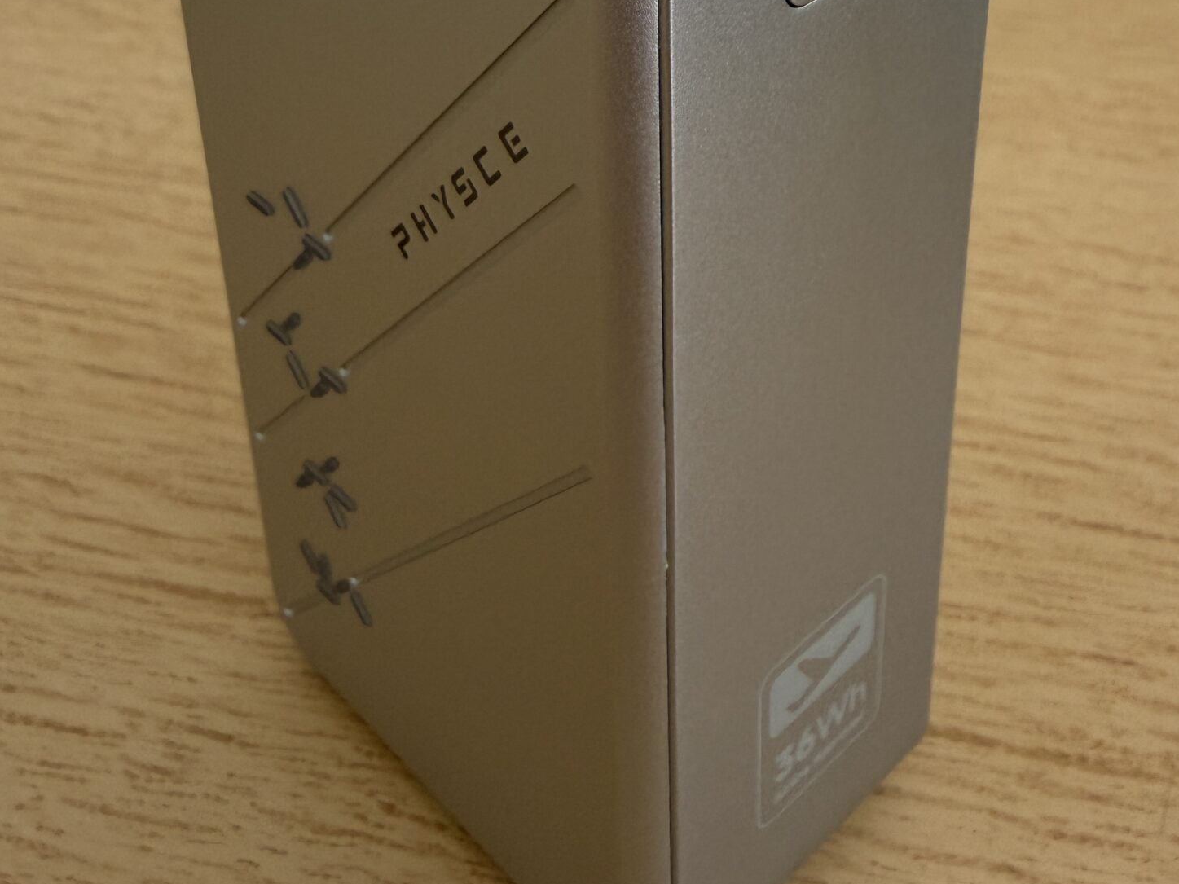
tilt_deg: -22.6
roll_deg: +0.1
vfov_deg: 30.0
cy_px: 68
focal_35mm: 46
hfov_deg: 41.0
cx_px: 716
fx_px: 1567
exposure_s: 1/121
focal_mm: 2.22
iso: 125
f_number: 2.2
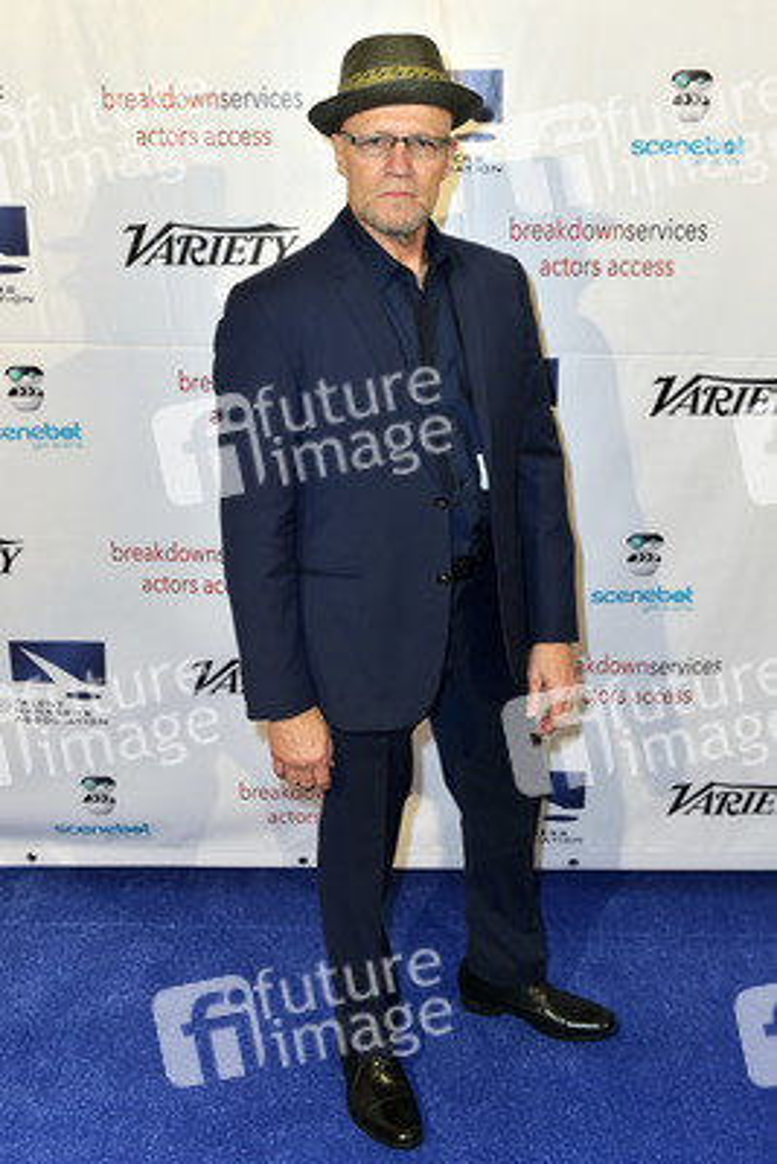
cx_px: 388
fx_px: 1003
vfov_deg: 60.3
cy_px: 582
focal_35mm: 31
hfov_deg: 42.4
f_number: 4.5
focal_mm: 31
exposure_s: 1/320
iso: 400
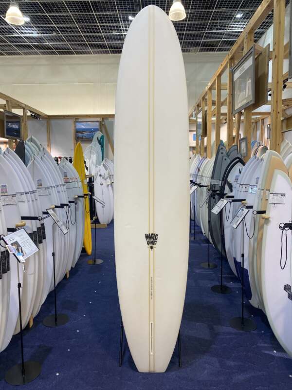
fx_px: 292
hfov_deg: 53.1
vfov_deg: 67.3
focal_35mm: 26
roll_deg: +0.9
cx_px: 146
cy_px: 195
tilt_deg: -5.2
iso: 100
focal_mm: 4.25
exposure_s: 1/120
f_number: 1.8
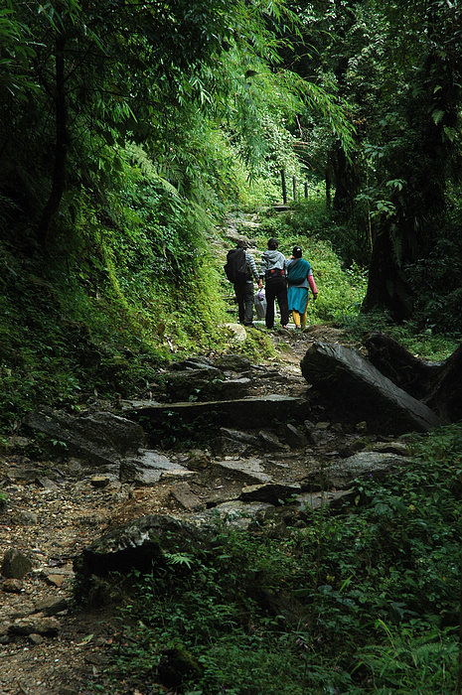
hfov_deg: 13.0
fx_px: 2026
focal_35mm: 105
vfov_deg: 19.5
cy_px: 348
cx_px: 231
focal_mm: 70
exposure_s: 1/125
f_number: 11
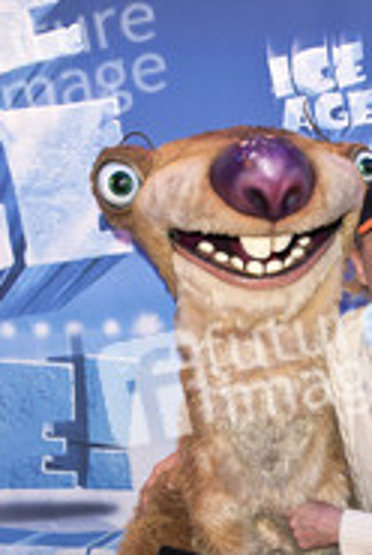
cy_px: 525
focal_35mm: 67
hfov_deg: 20.0
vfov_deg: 28.6
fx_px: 1035
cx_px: 340
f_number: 5.6
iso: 800
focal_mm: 31
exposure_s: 1/200
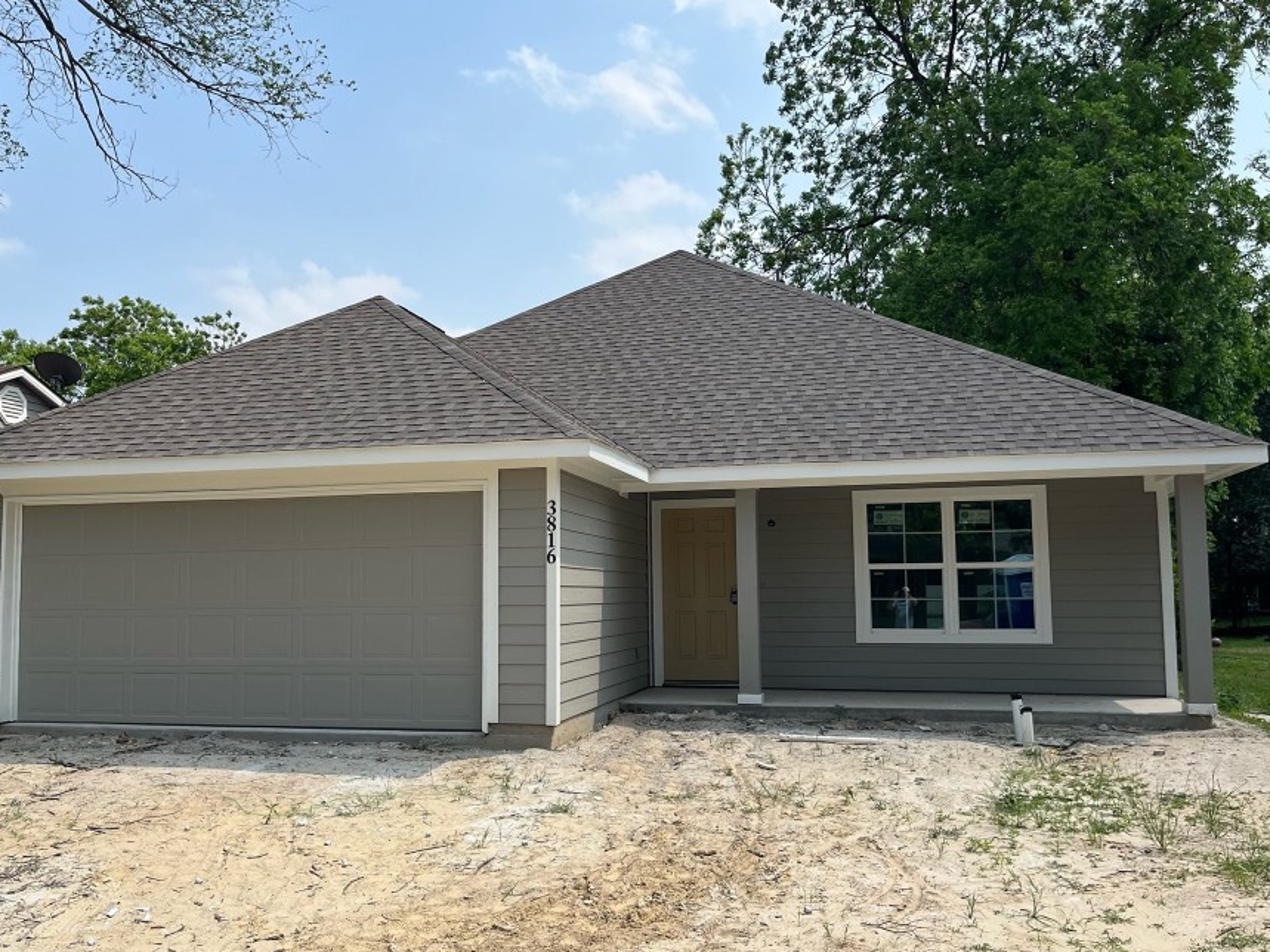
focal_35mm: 31
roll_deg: +0.3
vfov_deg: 45.4
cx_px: 572
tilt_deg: +4.2
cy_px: 504
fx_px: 1137
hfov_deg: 58.2
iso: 50
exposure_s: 1/4484
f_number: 1.6
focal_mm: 5.1
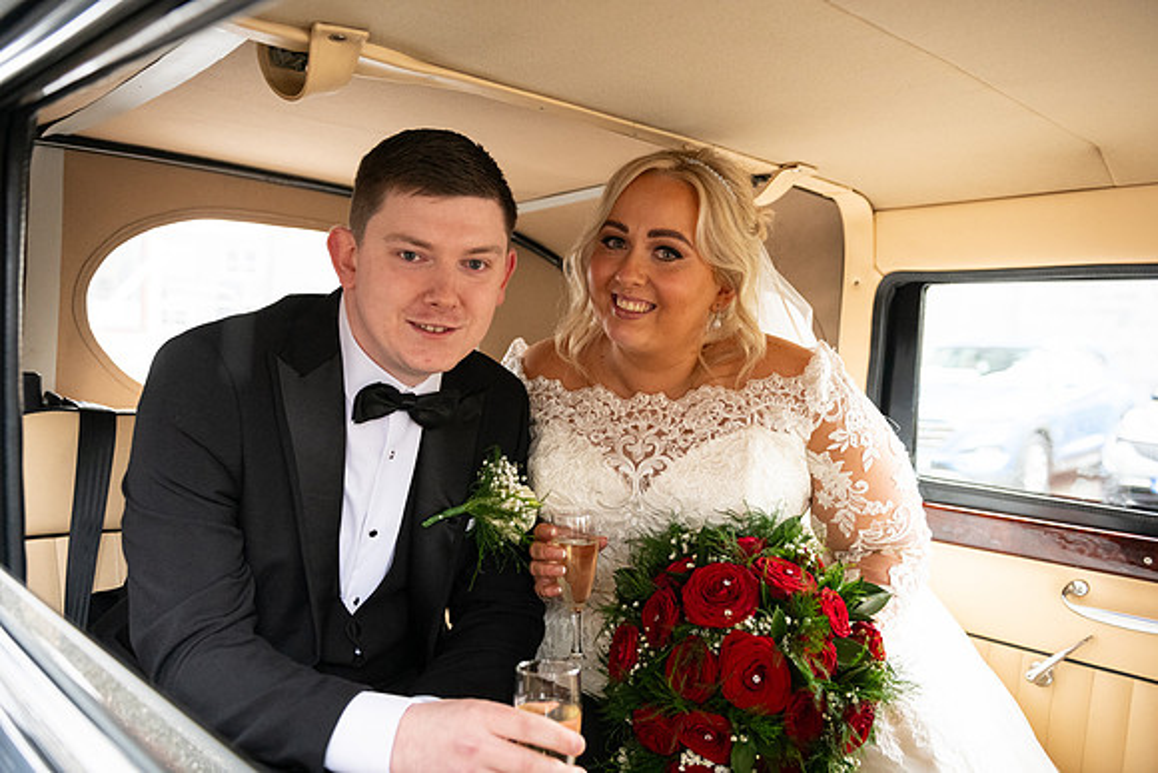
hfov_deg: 60.3
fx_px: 997
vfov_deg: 42.3
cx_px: 579
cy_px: 386
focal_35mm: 31
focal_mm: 31
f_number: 3.5
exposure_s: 1/160
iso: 1250
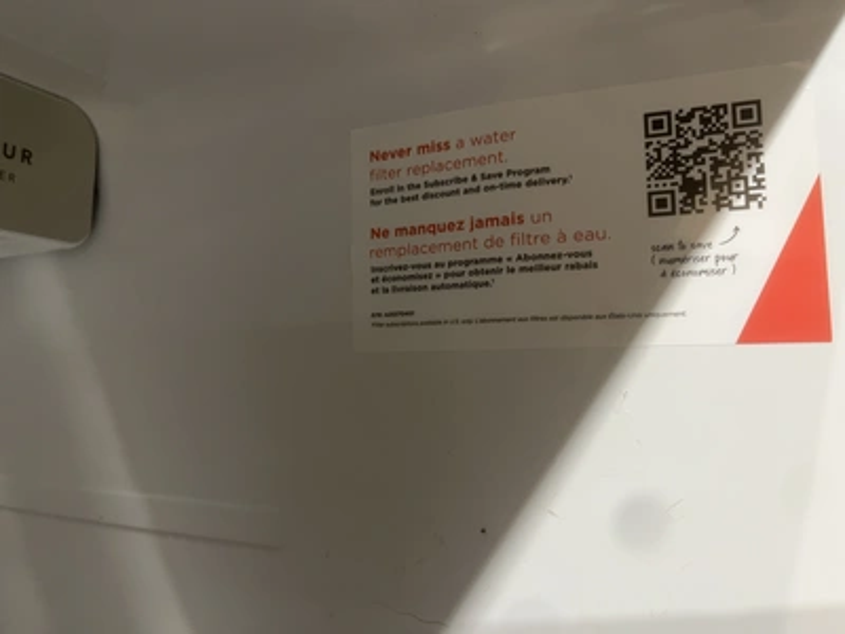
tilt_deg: +4.4
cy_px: 317
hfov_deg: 67.3
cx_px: 422
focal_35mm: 26
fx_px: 635
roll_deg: -0.2
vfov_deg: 53.1
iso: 160
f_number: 1.6
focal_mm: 5.1
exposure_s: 1/60
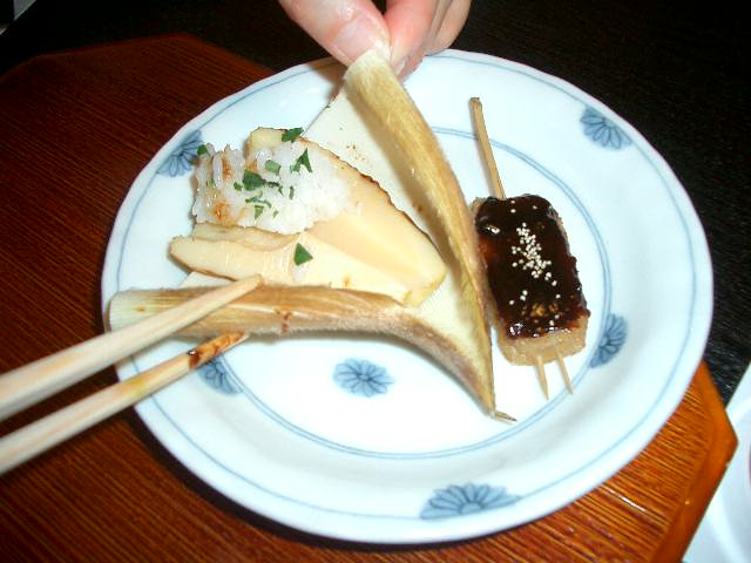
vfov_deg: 40.7
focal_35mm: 35
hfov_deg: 52.6
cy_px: 282
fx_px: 759
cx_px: 376
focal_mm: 5.8
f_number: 2.6
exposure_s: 1/40
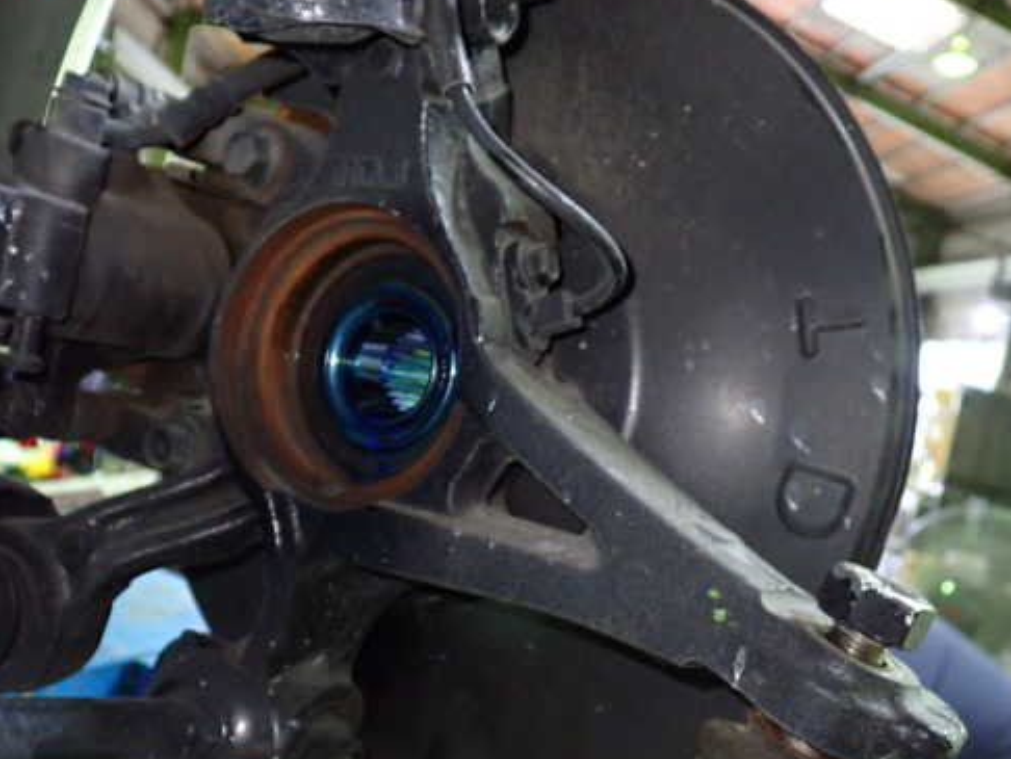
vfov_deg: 38.7
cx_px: 453
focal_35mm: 37
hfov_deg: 50.0
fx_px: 1081
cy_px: 401
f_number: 2.3
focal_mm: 5.4
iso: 800
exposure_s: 1/30
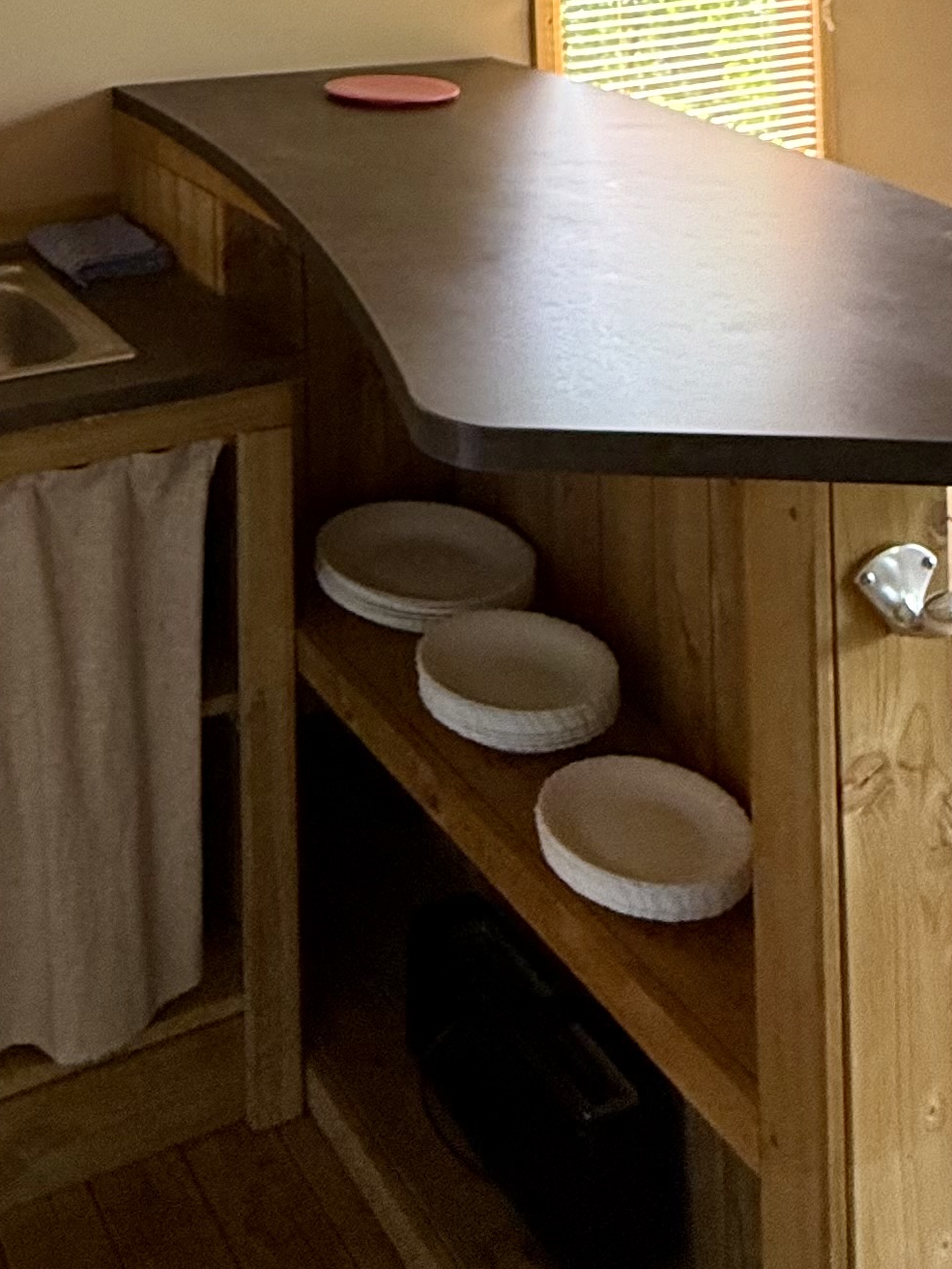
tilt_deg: +2.3
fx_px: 1577
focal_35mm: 43
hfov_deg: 32.3
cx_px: 135
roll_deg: +1.0
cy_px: -225
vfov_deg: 35.3
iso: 80
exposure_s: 1/99
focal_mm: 2.22
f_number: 2.2
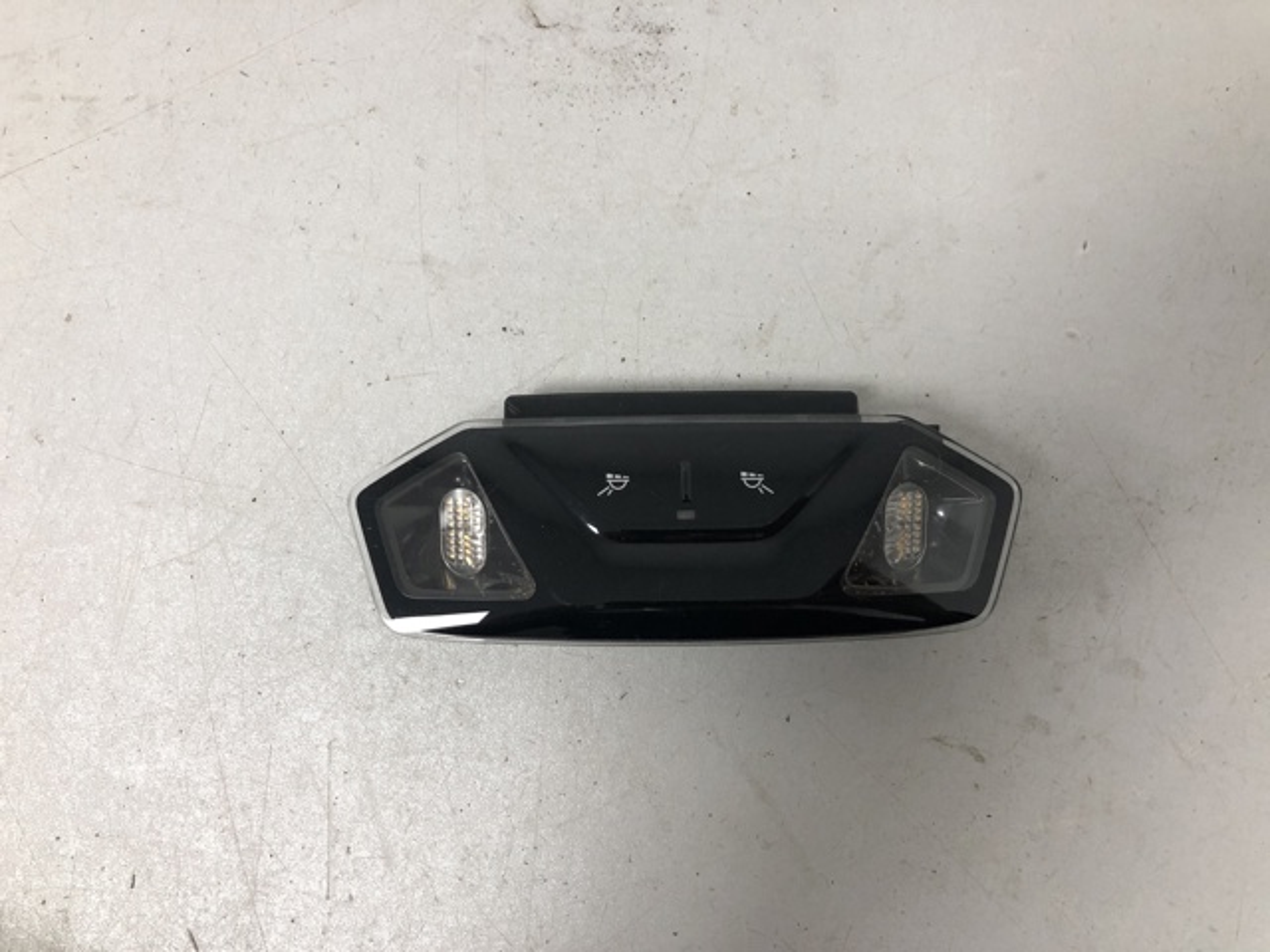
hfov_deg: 63.4
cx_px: 635
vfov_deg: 49.7
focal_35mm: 28
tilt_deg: -84.1
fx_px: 1027
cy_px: 476
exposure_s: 1/25
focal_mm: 4
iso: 40
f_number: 1.8
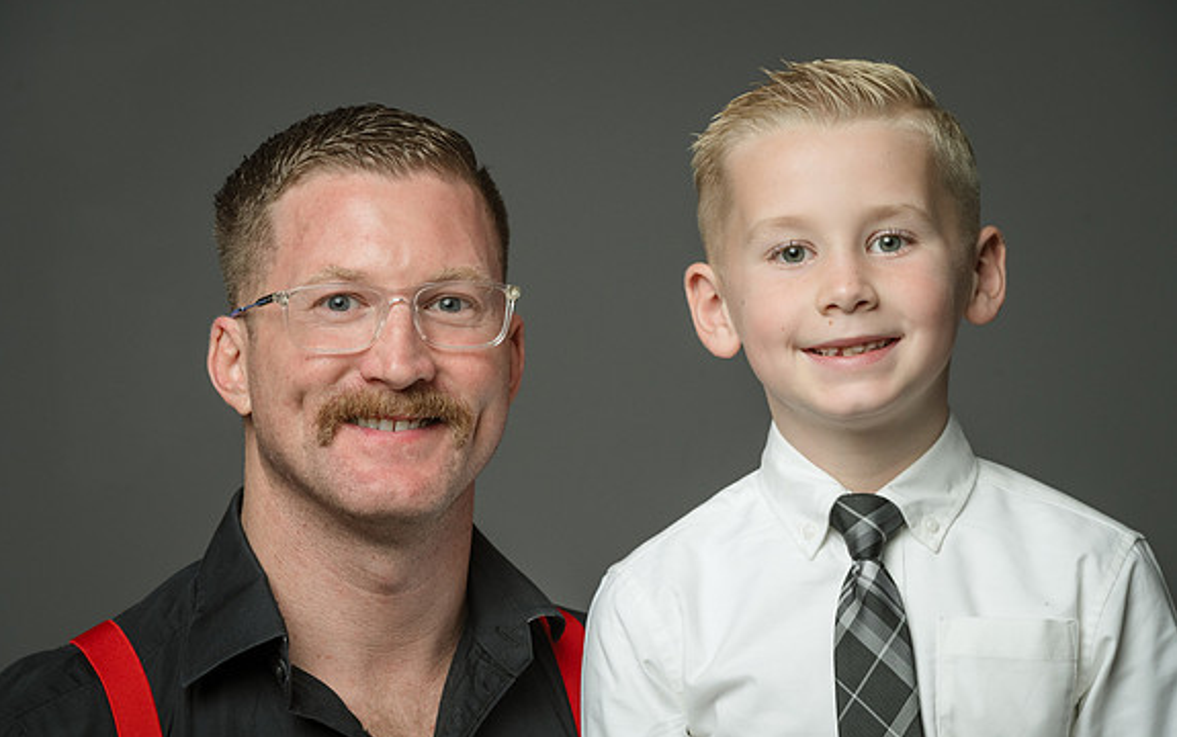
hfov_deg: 11.3
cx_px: 587
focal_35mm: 185
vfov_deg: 7.1
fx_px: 5937
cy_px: 384
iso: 400
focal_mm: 180
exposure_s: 1/160
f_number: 9
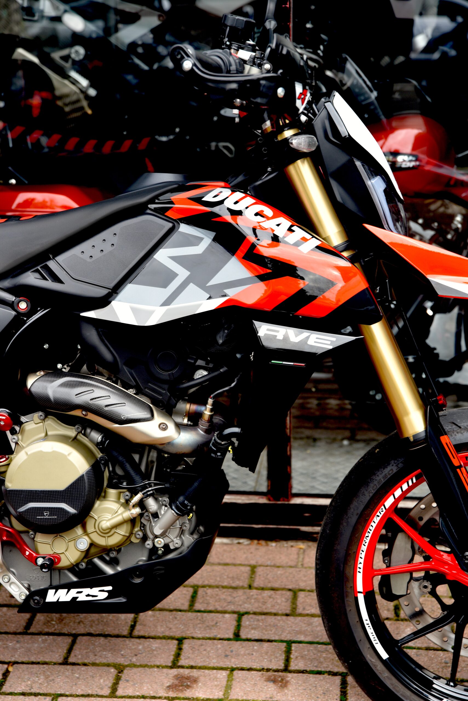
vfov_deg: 28.8
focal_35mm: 70
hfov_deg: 19.5
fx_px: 1364
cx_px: 234
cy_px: 350
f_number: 5
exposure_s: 1/100
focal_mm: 70
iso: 200
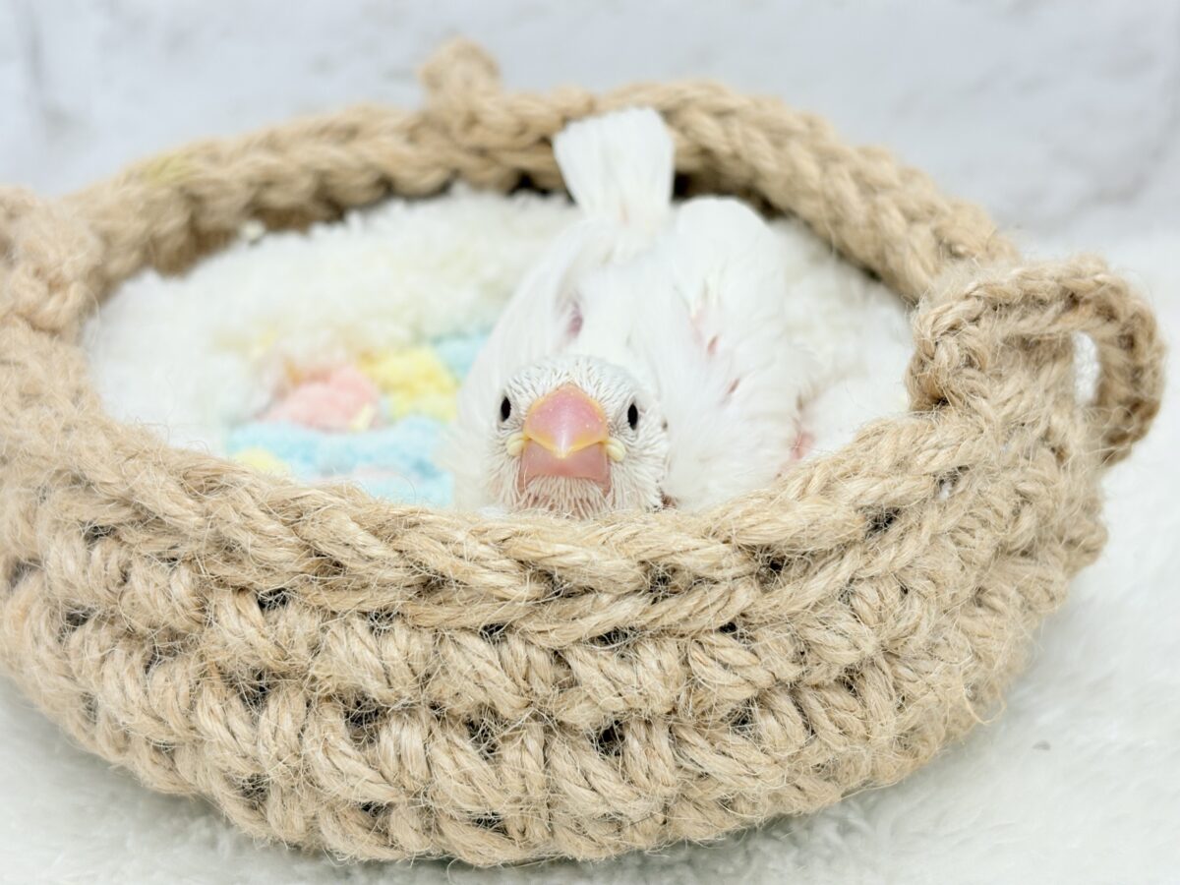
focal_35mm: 52
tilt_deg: -23.9
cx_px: 590
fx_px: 1773
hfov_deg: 36.8
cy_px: 442
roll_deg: +3.3
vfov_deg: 28.0
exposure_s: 1/50
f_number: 1.6
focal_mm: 5.96
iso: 32
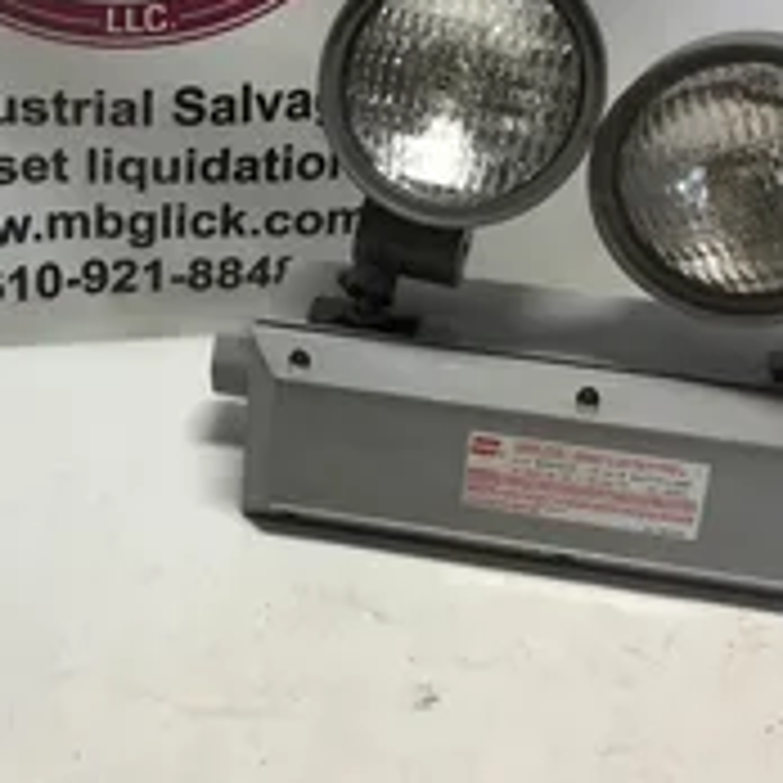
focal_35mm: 63
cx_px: 180
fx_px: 1612
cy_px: 306
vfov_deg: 27.2
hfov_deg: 26.9
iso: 25
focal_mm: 3.3
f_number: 2.4
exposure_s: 1/161
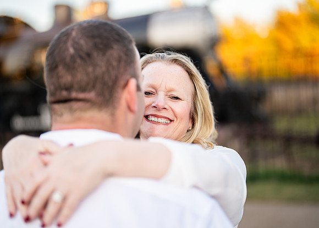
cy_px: 110
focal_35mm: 55
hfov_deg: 35.7
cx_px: 154
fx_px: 495
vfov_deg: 25.9
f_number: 1.2
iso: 100
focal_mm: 50
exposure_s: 1/800
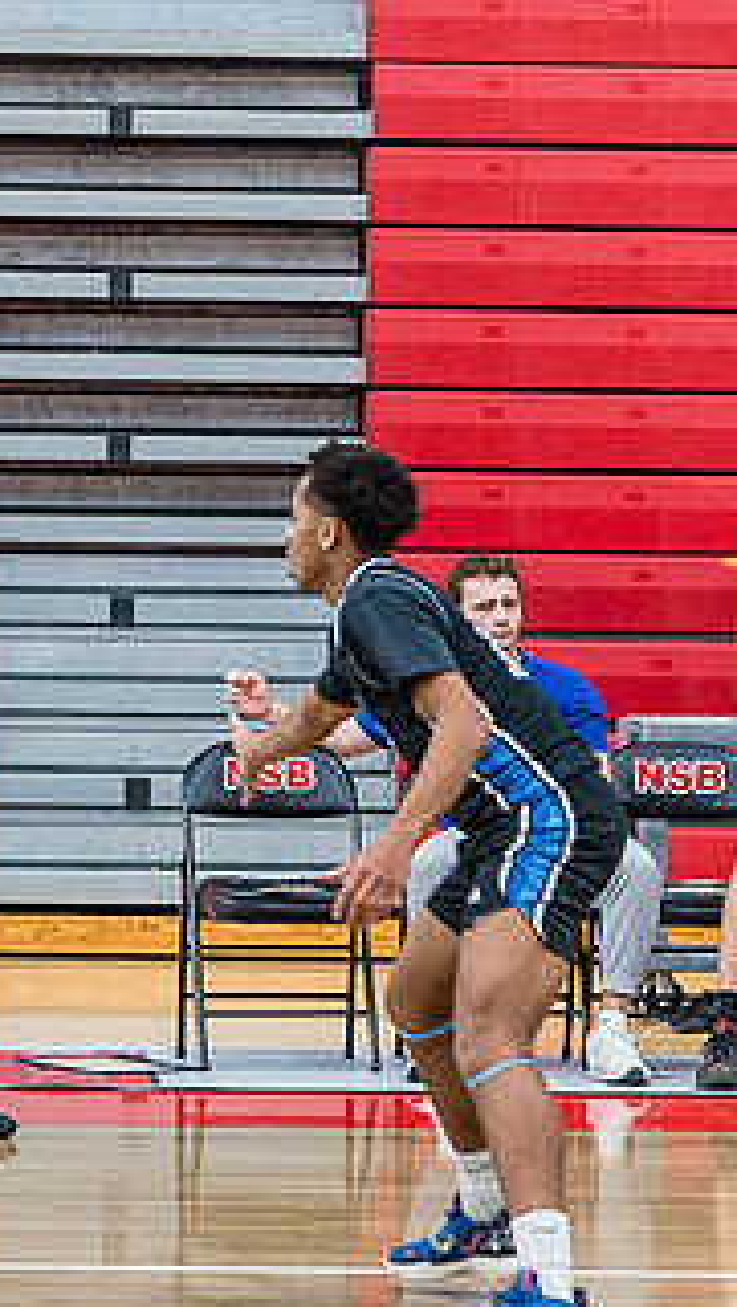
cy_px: 782
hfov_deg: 5.3
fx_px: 7872
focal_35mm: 227
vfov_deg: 9.5
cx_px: -232
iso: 5000
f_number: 4
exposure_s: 1/320
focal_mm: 120
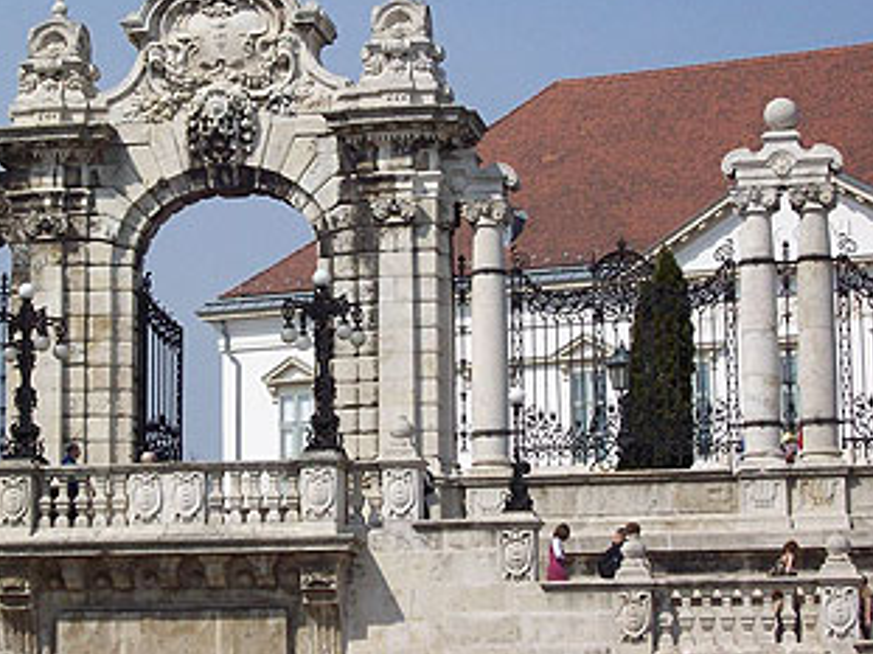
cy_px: 211
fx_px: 3176
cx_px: 250
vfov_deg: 11.7
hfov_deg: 15.6
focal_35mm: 126
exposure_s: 1/398
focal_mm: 14.3
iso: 80
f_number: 7.6
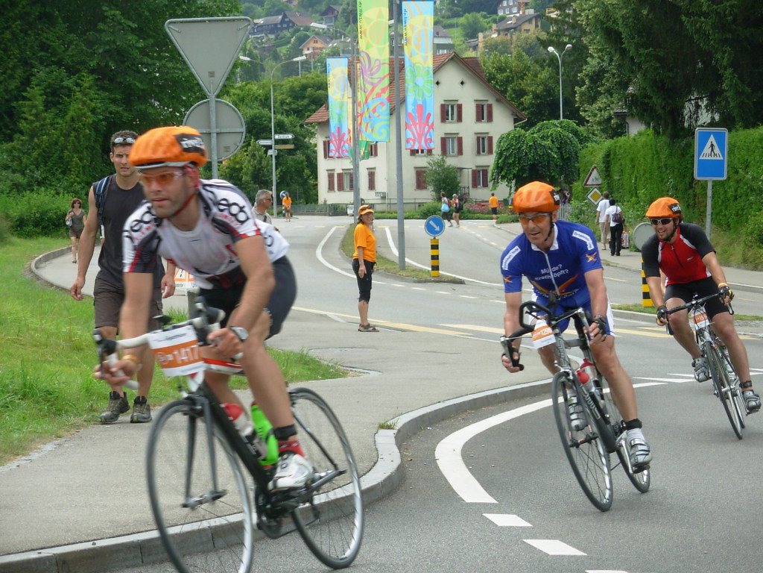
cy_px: 286
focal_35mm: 104
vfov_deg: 14.2
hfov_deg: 18.9
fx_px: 2292
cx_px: 382
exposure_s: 1/406
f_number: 4
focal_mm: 17.2
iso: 50
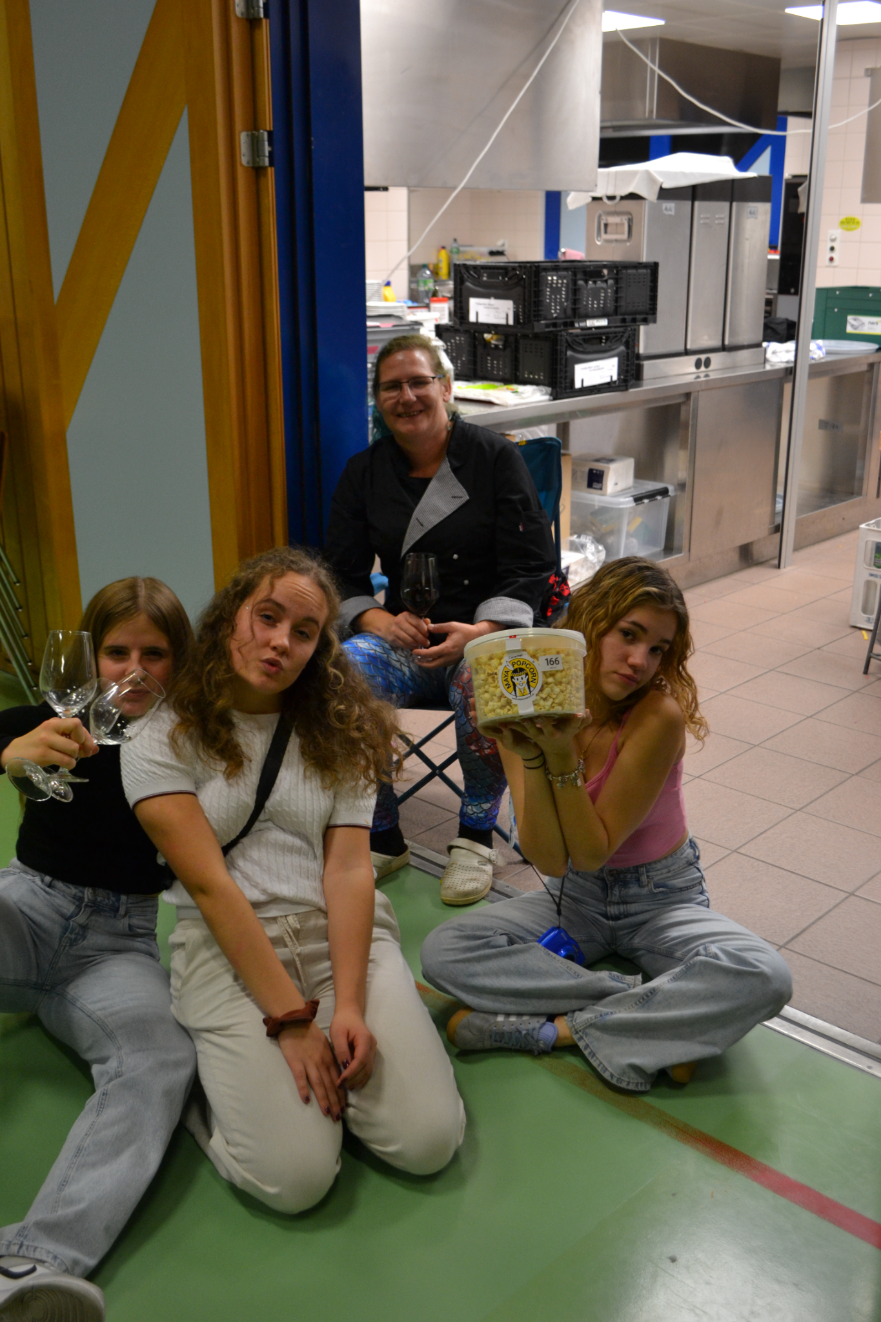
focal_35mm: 33
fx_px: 1211
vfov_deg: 57.2
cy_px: 661
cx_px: 440
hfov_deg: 40.0
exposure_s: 1/60
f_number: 4
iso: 640
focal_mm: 22
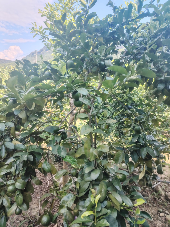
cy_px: 114
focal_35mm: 24
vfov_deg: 71.6
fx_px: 157
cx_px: 85
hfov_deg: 56.8
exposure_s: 1/900
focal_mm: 5.25
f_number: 1.75
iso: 538
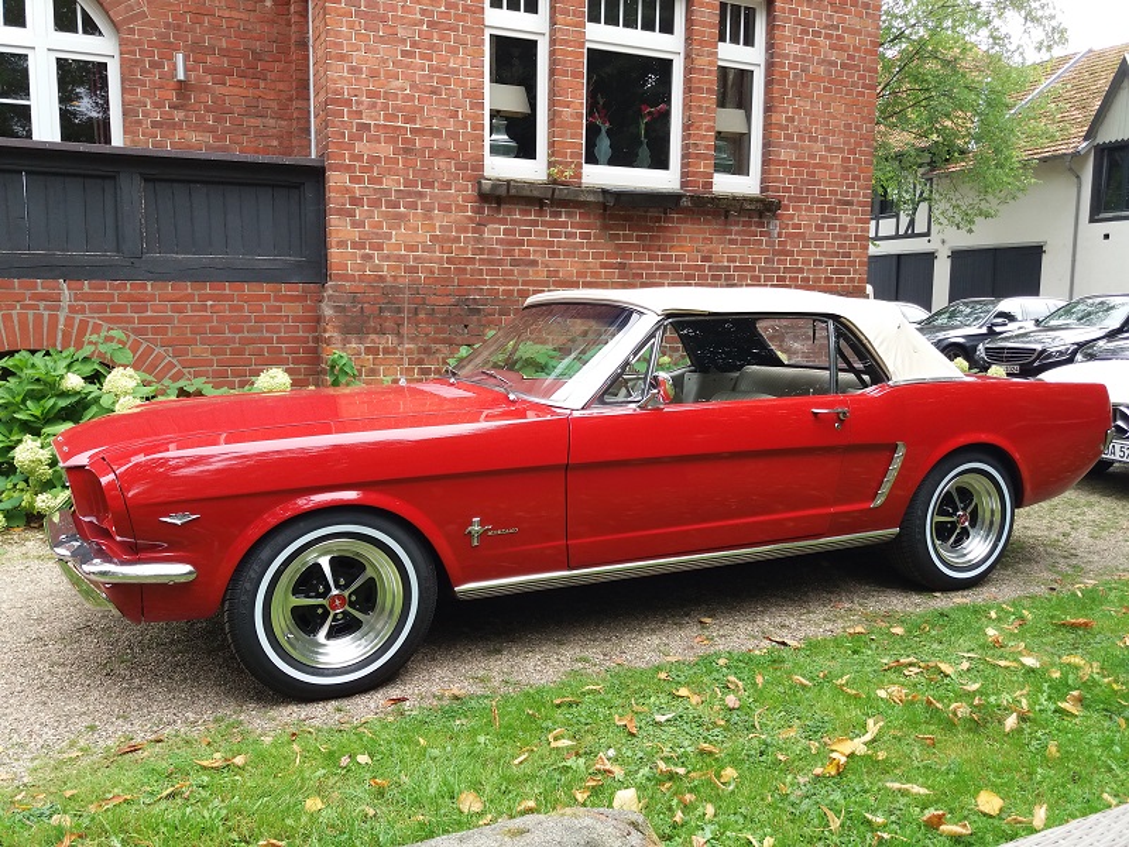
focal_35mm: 28
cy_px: 424
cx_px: 564
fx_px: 913
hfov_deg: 63.4
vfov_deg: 49.7
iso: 64
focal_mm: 3.7
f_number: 1.9
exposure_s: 1/145
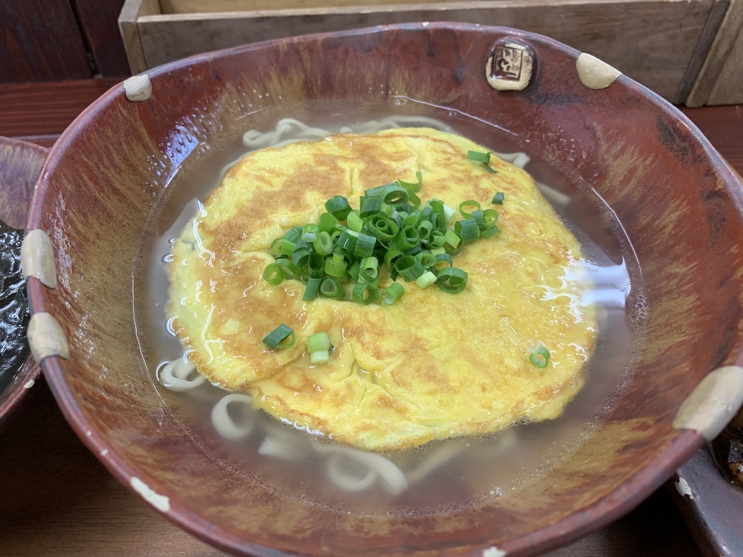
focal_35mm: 26
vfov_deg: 53.1
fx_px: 558
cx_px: 372
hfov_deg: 67.3
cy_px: 278
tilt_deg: -46.1
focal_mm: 4.25
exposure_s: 1/90
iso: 100
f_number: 1.8
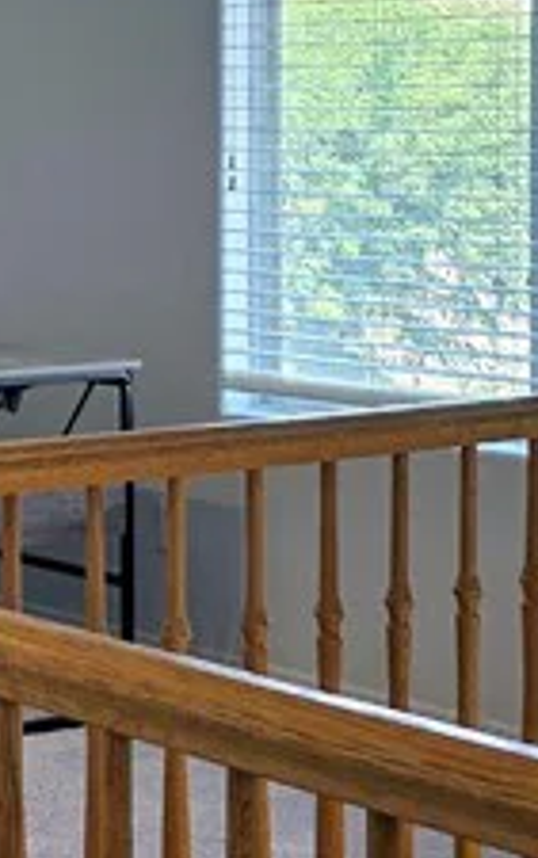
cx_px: -404
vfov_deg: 18.6
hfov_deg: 11.1
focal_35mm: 111
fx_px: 2599
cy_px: 221
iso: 64
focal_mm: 6.3
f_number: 1.7
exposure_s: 1/120
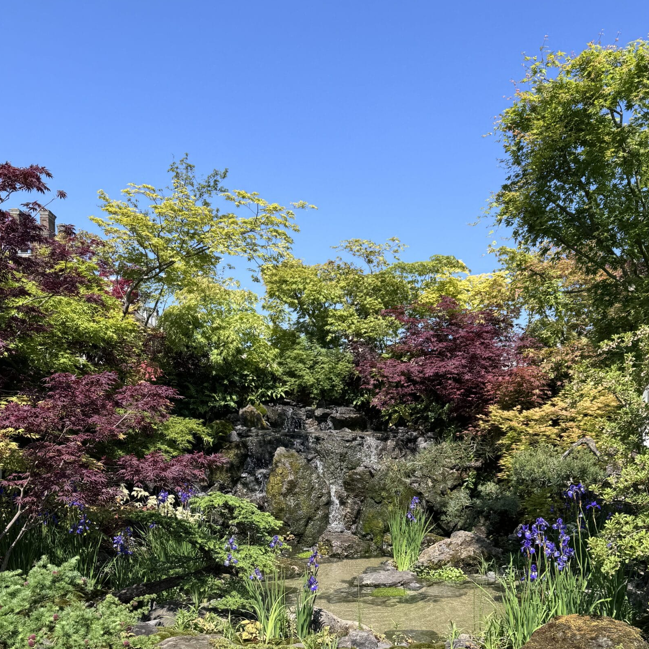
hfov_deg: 48.4
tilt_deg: -4.0
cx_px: 362
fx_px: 721
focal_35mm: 34
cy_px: 484
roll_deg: -0.9
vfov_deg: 46.8
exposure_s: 1/2105
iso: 80
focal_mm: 6.76
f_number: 1.78
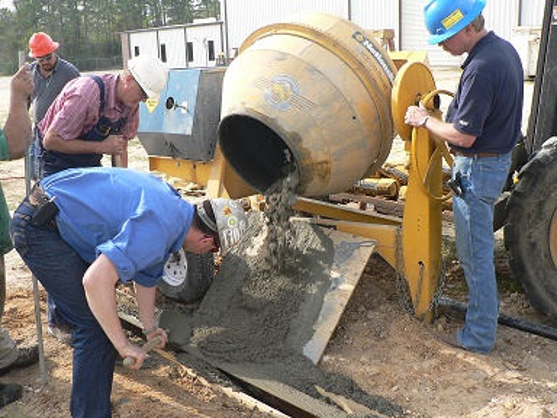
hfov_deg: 51.4
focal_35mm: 36
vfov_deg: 39.7
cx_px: 278
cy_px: 209
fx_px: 579
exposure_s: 1/80
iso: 80
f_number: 2.8
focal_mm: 6
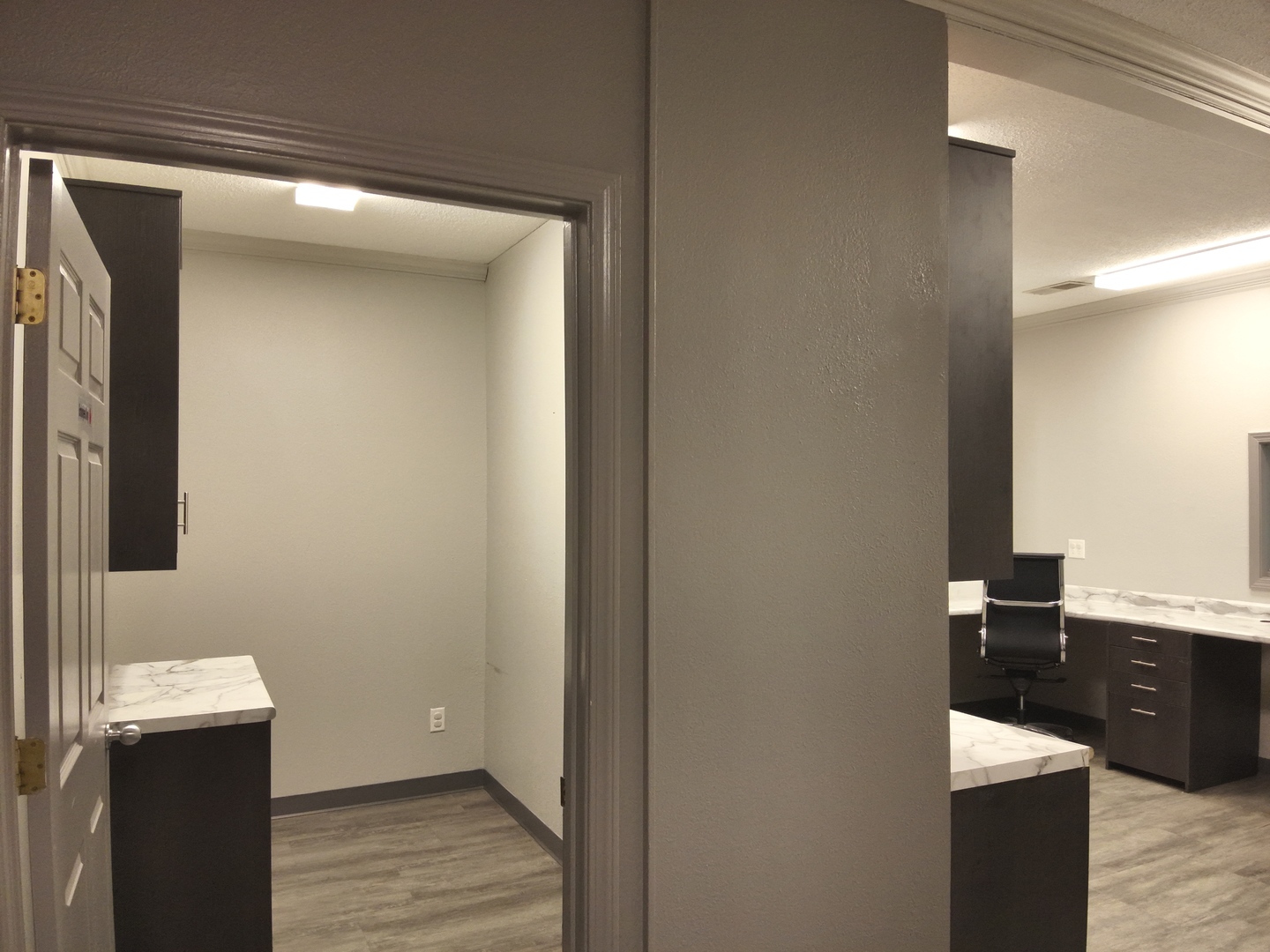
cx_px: 635
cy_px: 476
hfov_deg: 71.6
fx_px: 881
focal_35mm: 24
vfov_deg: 56.8
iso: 690
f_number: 2.8
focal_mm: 4.4
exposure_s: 1/50
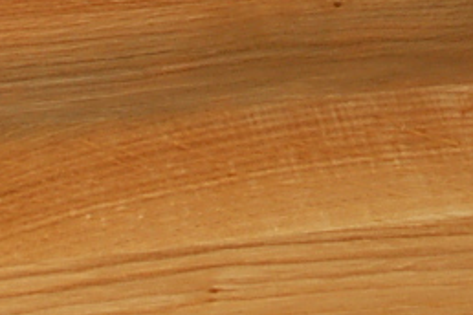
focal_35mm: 192
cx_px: 117
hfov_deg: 10.7
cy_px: -397
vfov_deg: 6.8
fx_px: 2522
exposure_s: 1/60
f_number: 4
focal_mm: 22
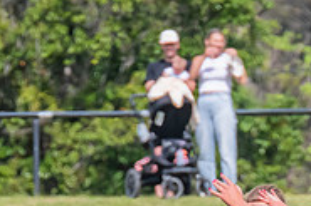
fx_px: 17504
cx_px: 272
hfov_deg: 1.0
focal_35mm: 2028
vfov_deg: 0.7
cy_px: 384
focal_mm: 420
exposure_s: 1/1250
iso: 800
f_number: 13
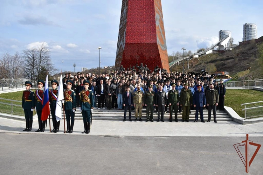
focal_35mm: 30
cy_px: 88
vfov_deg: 43.6
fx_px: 219
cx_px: 132
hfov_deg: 62.0
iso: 400
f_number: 7.1
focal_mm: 20
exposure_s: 1/1600
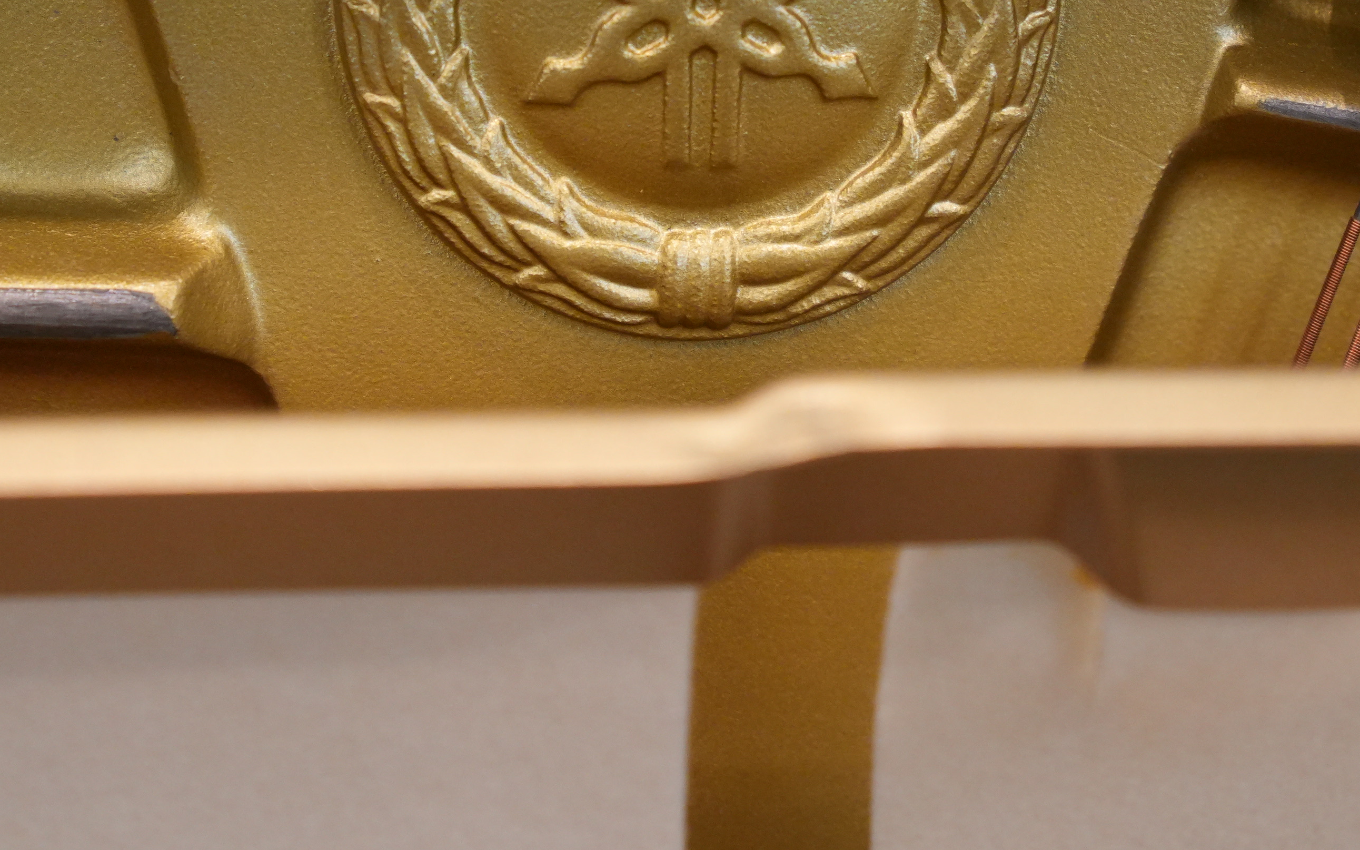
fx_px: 5480
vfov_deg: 8.8
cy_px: 121
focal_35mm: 148
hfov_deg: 14.1
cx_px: 641
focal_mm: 57
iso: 1600
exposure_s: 1/100
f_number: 2.8
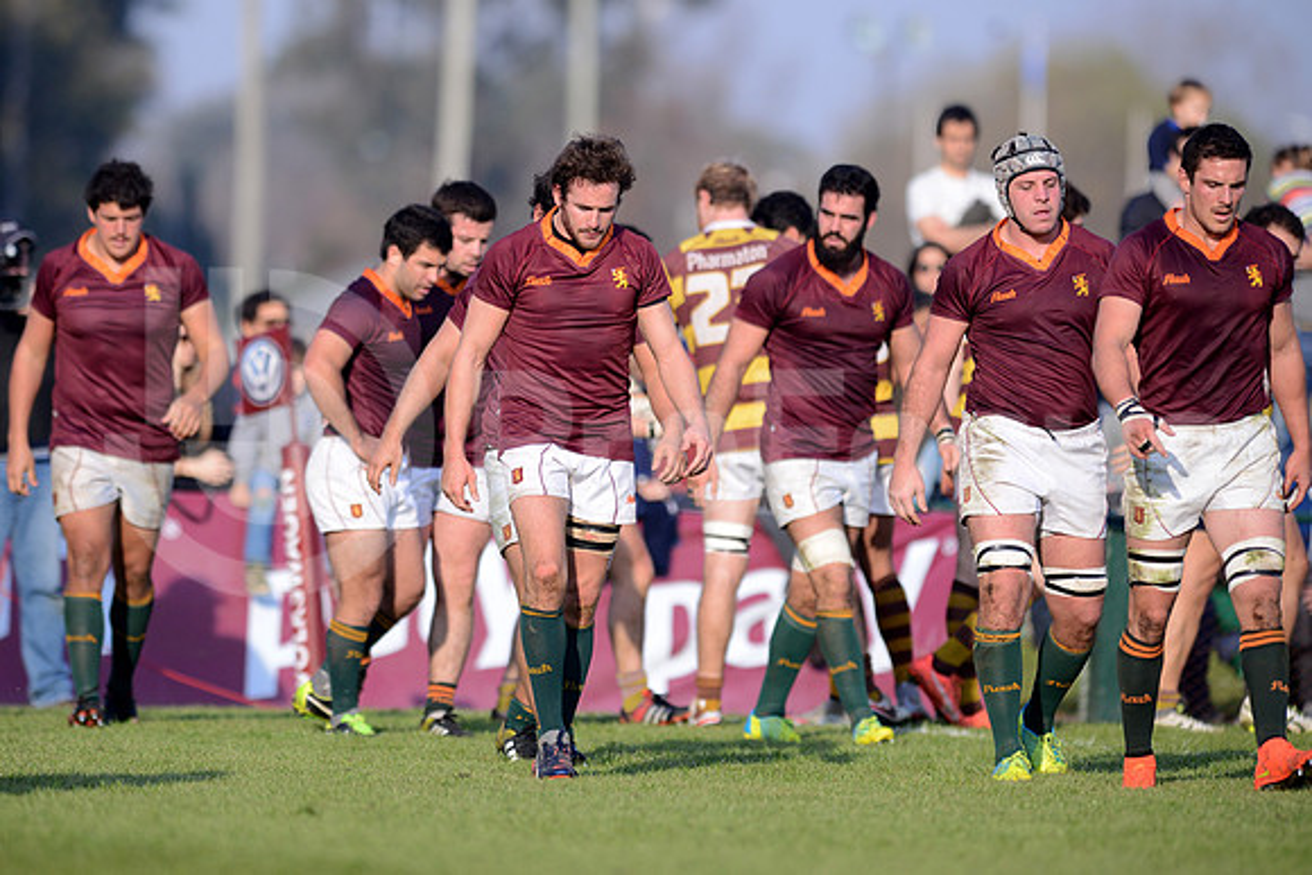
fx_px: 15310
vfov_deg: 3.3
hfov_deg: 4.9
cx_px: 656
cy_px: 438
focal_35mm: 420
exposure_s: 1/1600
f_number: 4
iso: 400
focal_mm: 420
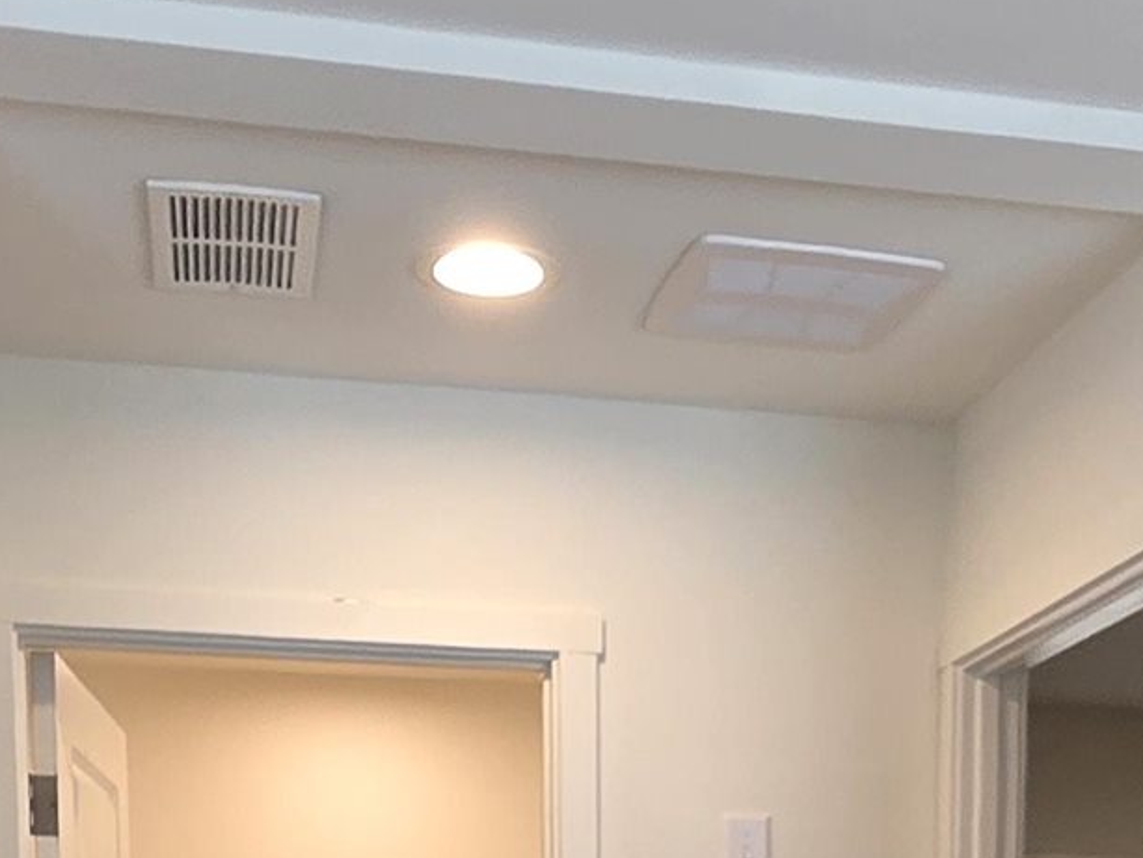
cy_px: 1463
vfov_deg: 18.5
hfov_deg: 29.6
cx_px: 754
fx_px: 2147
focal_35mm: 65
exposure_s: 1/60
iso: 50
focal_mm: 2.2
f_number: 2.2
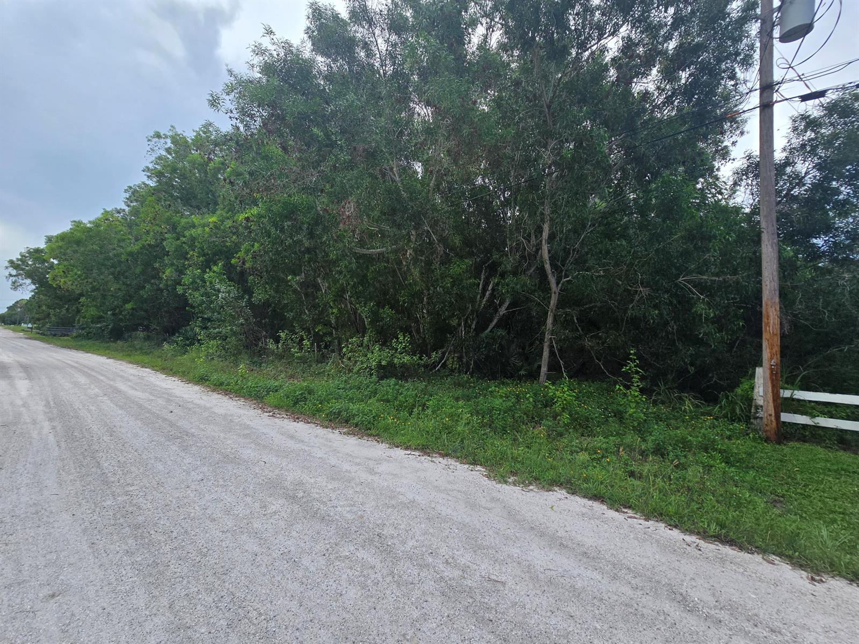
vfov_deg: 89.9
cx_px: 430
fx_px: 323
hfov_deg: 106.2
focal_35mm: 13
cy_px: 322
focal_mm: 2.2
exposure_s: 1/664
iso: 50
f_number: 2.2
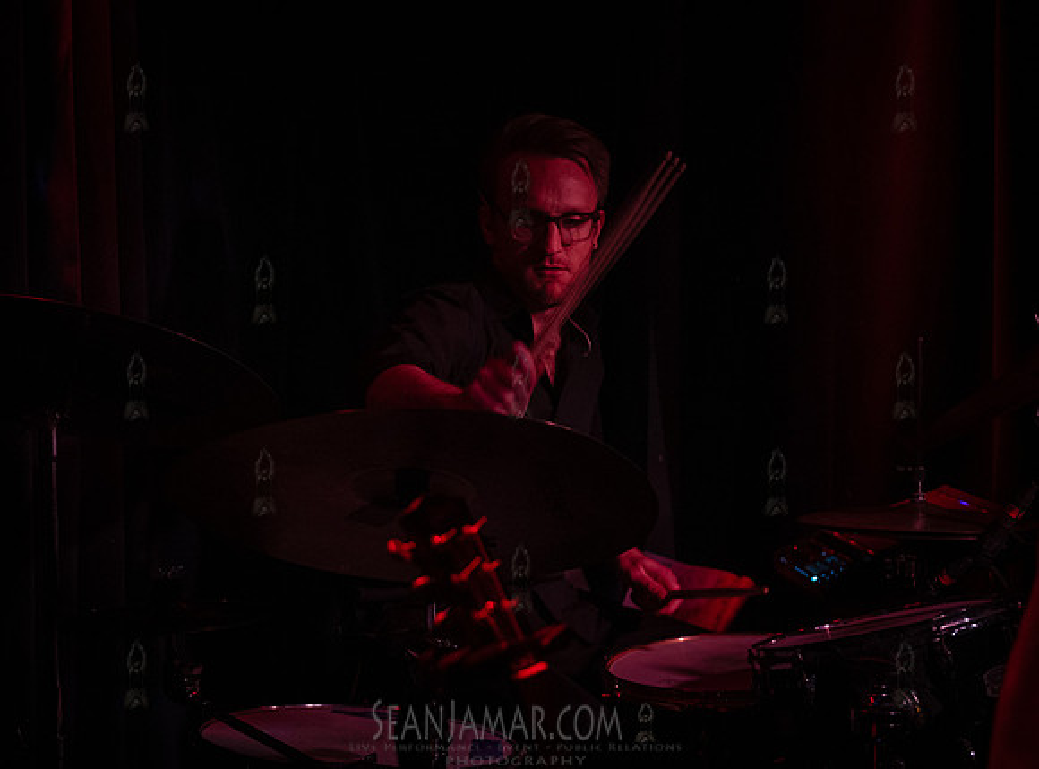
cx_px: 474
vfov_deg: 21.1
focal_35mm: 69
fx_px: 2063
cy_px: 399
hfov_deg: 28.3
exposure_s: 1/320
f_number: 3.5
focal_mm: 62
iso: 8000
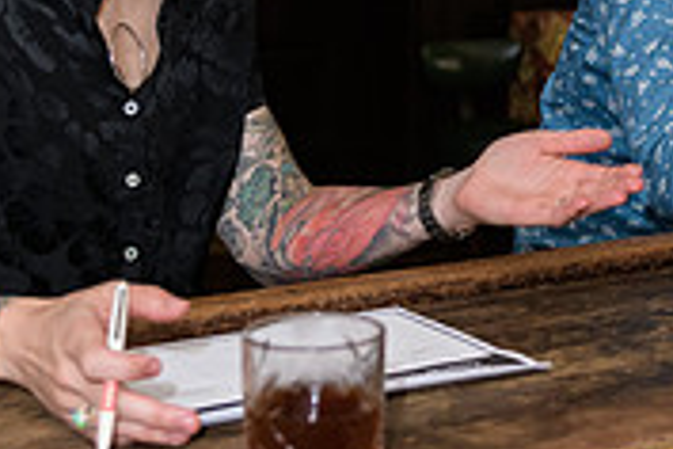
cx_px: 624
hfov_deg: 19.1
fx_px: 1963
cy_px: -74
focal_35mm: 105
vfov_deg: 12.8
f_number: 3.2
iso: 1000
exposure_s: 1/125
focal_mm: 32
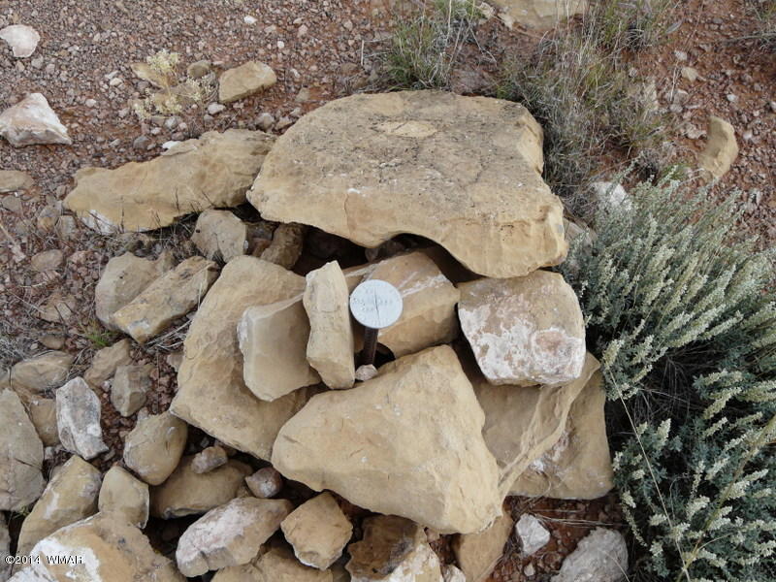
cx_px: 388
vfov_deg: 34.3
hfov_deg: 44.8
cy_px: 291
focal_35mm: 42
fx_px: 942
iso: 100
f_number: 4
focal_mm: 6.8
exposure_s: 1/250
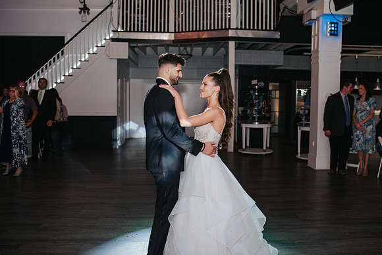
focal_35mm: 38
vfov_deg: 35.3
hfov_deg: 50.9
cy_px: 128
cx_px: 206
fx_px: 401
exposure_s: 1/200
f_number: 2.8
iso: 1000
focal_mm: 35
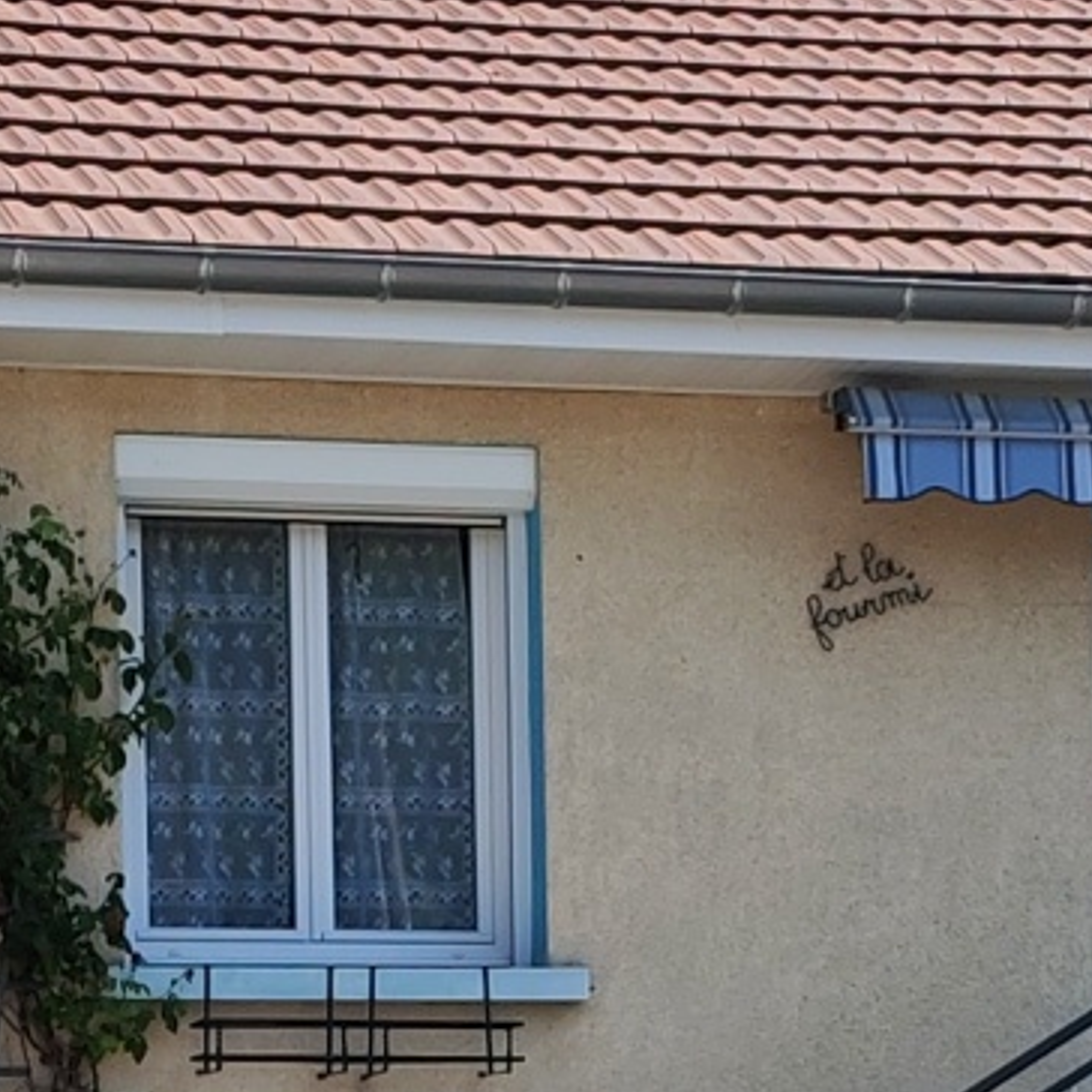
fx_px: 5496
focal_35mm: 154
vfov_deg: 11.1
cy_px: 1383
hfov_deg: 11.3
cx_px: 750
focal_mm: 6.12
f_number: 1.9
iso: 50
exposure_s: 1/600
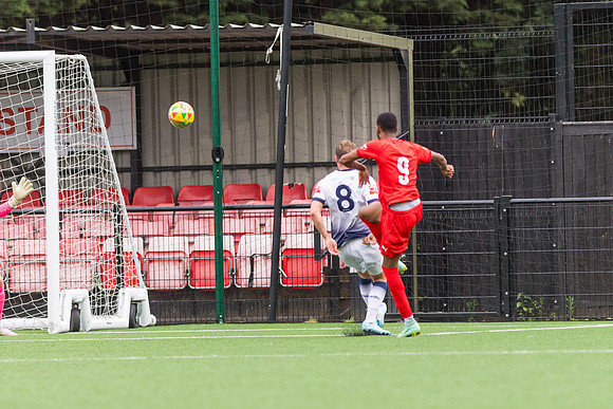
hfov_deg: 3.7
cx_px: 306
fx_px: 9547
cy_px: 208
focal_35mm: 561
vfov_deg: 2.5
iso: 1600
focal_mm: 300
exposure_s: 1/1600
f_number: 2.8
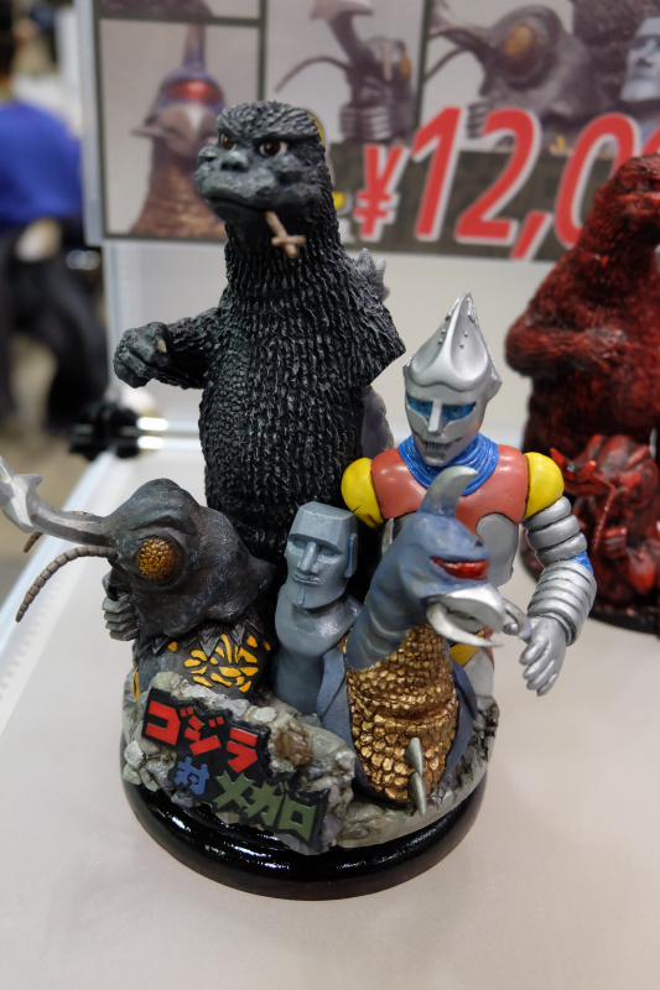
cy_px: 495
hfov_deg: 41.1
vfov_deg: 58.7
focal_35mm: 32
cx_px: 330
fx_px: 880
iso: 3200
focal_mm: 21.1
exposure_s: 1/125
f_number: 4
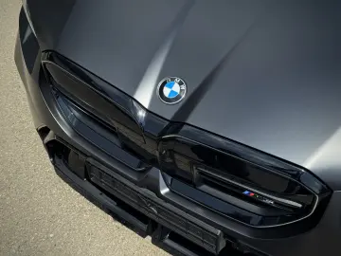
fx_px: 473
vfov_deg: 30.3
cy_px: 128
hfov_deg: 39.7
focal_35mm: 48
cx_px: 170
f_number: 1.78
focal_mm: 6.76
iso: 64
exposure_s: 1/3257
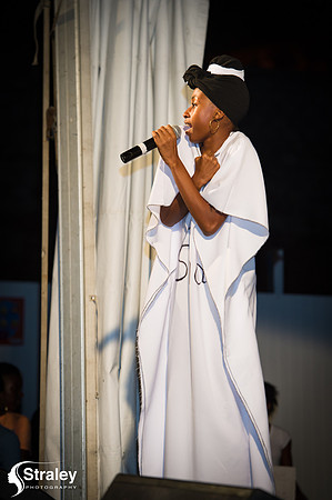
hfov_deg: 9.4
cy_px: 250
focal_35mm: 145
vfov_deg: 14.2
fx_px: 2010
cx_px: 166
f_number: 5.6
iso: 1600
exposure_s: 1/160
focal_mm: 145
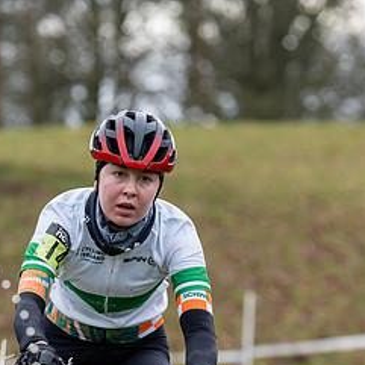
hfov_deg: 7.1
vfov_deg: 7.1
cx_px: 133
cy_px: 292
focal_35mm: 246
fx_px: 2935
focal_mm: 120
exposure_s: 1/1000
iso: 1250
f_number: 3.2
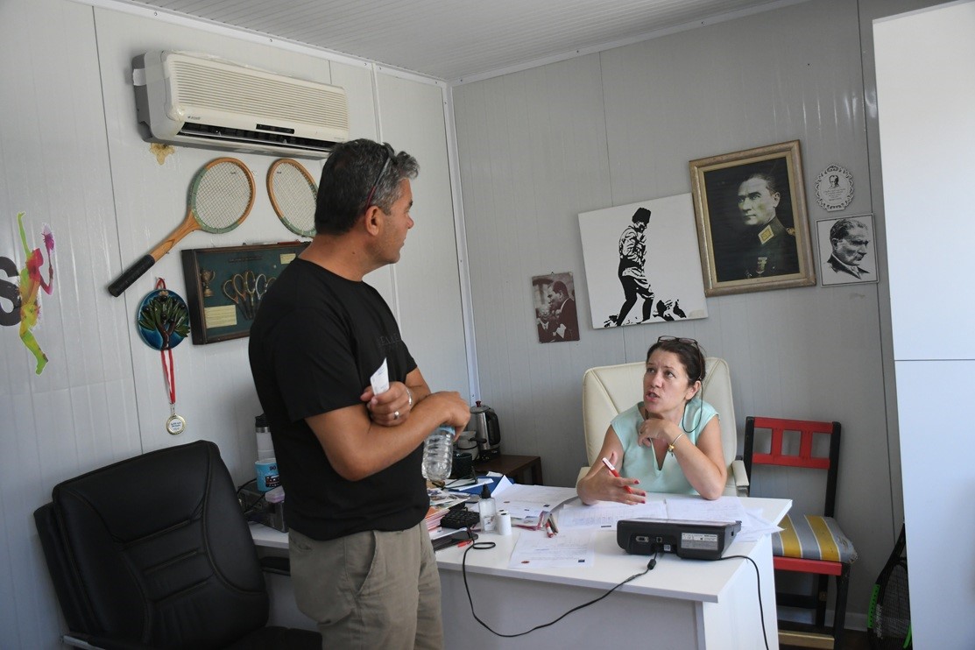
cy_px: 325
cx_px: 488
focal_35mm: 30
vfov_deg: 43.6
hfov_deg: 61.9
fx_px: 812
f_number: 4
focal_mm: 20
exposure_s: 1/500
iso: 1600
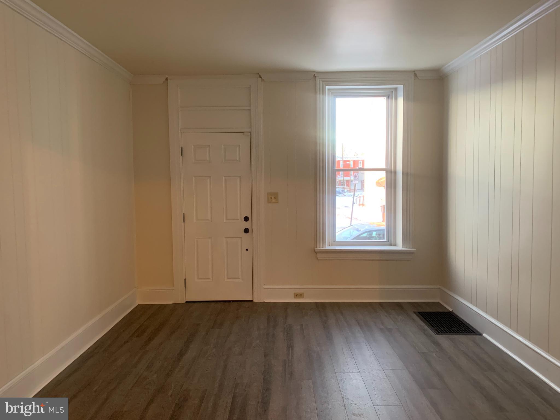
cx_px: 280
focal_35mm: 26
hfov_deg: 67.3
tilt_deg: -3.3
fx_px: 421
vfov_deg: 53.1
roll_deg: +0.5
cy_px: 210
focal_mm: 4.25
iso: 250
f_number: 1.8
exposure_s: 1/40
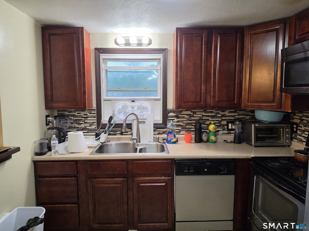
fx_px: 205
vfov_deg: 58.9
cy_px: 116
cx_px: 154
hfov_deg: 73.9
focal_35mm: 23
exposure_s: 1/120
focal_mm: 6.5
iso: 200
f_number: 1.4
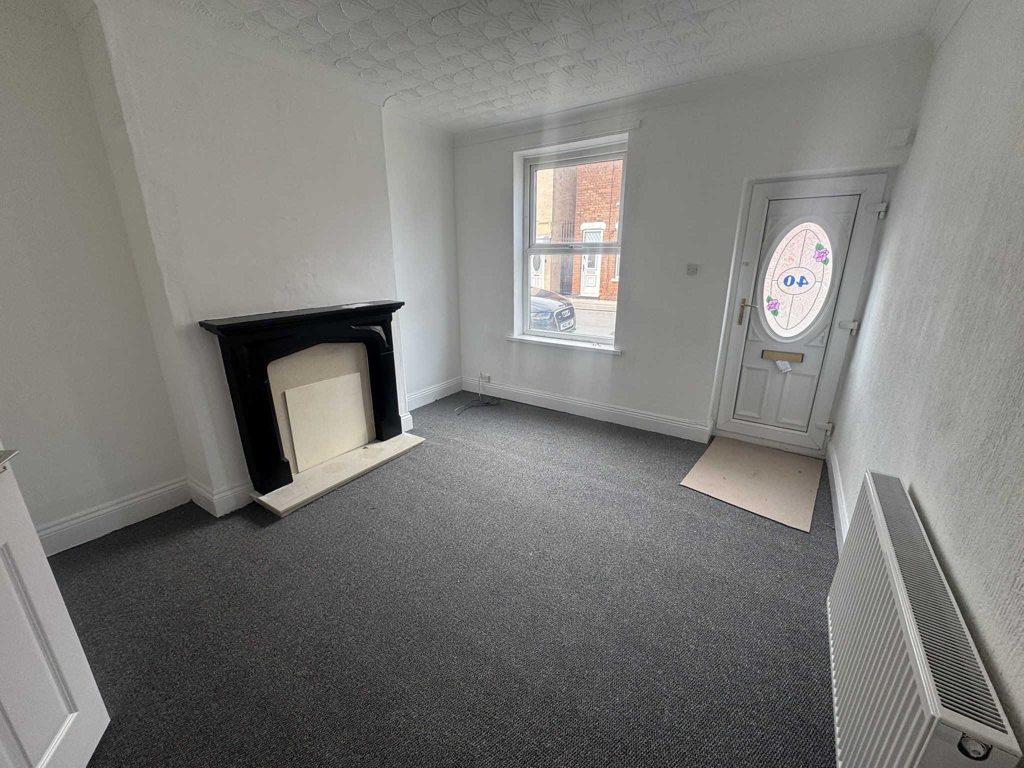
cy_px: 384
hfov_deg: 102.1
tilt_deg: -15.6
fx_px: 414
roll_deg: -0.8
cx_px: 512
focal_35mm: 14
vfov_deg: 85.7
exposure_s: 1/99
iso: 64
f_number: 2.2
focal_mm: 2.22
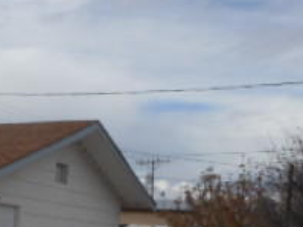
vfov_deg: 15.9
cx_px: -181
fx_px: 787
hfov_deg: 18.6
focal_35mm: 90
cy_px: 261
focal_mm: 5
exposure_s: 1/1000
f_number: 3.7
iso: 80
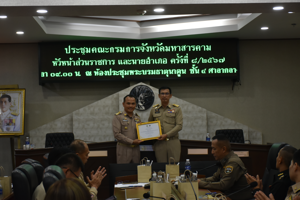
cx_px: 150
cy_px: 100
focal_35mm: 72
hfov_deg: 28.1
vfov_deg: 18.9
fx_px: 600
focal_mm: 48
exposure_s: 1/80
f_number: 4.5
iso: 800
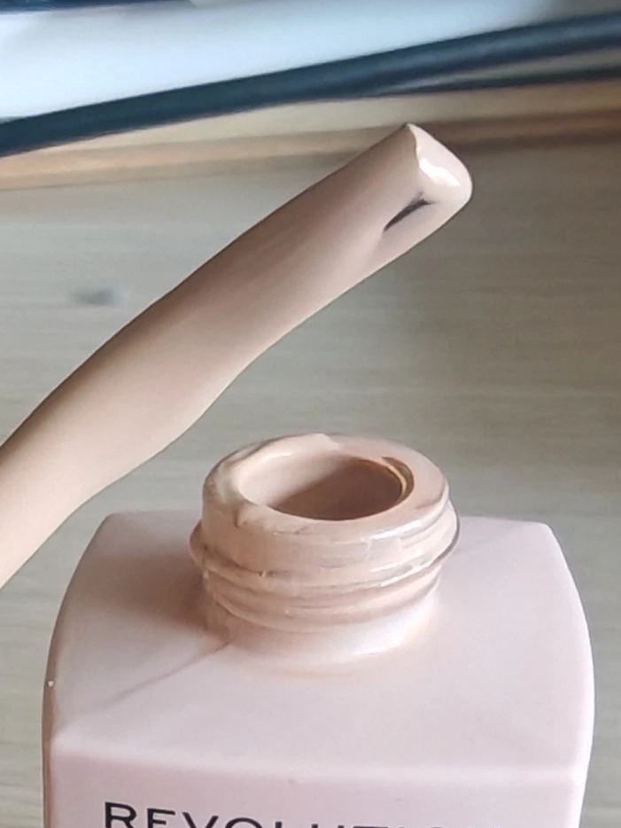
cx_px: 156
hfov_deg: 19.8
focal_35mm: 74
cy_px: 789
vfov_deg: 25.3
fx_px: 1769
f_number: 2
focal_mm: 1.82
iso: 200
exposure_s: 1/33
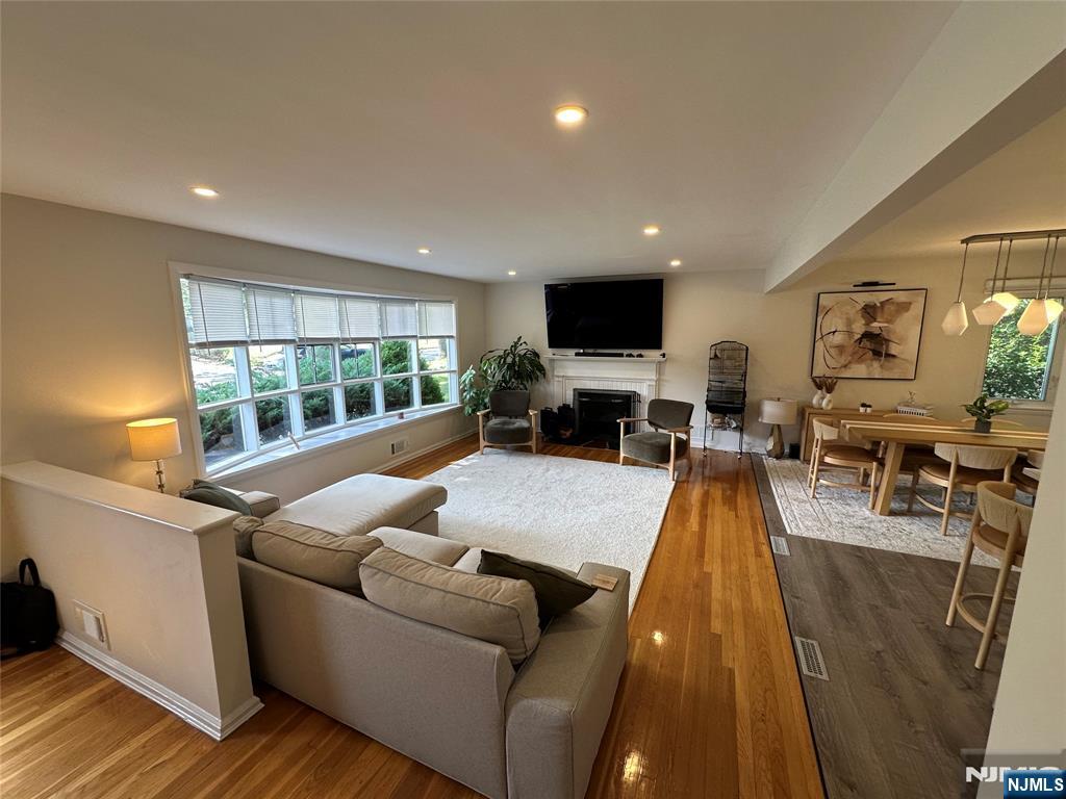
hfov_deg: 102.1
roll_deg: +0.1
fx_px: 431
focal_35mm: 14
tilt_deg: -9.3
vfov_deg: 85.7
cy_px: 400
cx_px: 533
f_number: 2.2
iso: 100
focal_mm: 2.22
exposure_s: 1/120
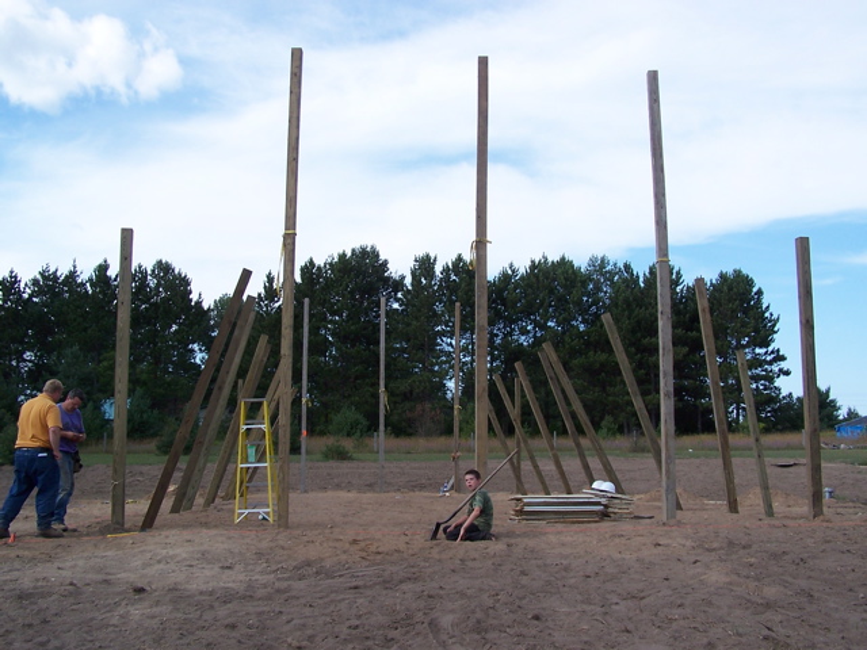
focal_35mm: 40
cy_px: 325
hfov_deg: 46.8
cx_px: 434
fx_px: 1002
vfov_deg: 36.0
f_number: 4
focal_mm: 6.7
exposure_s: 1/500
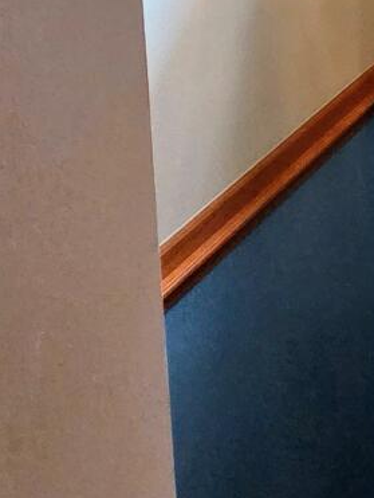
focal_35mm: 70
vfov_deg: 22.1
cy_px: -282
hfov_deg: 15.4
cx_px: 811
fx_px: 1007
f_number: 2.2
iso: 320
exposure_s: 1/60
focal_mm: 2.2
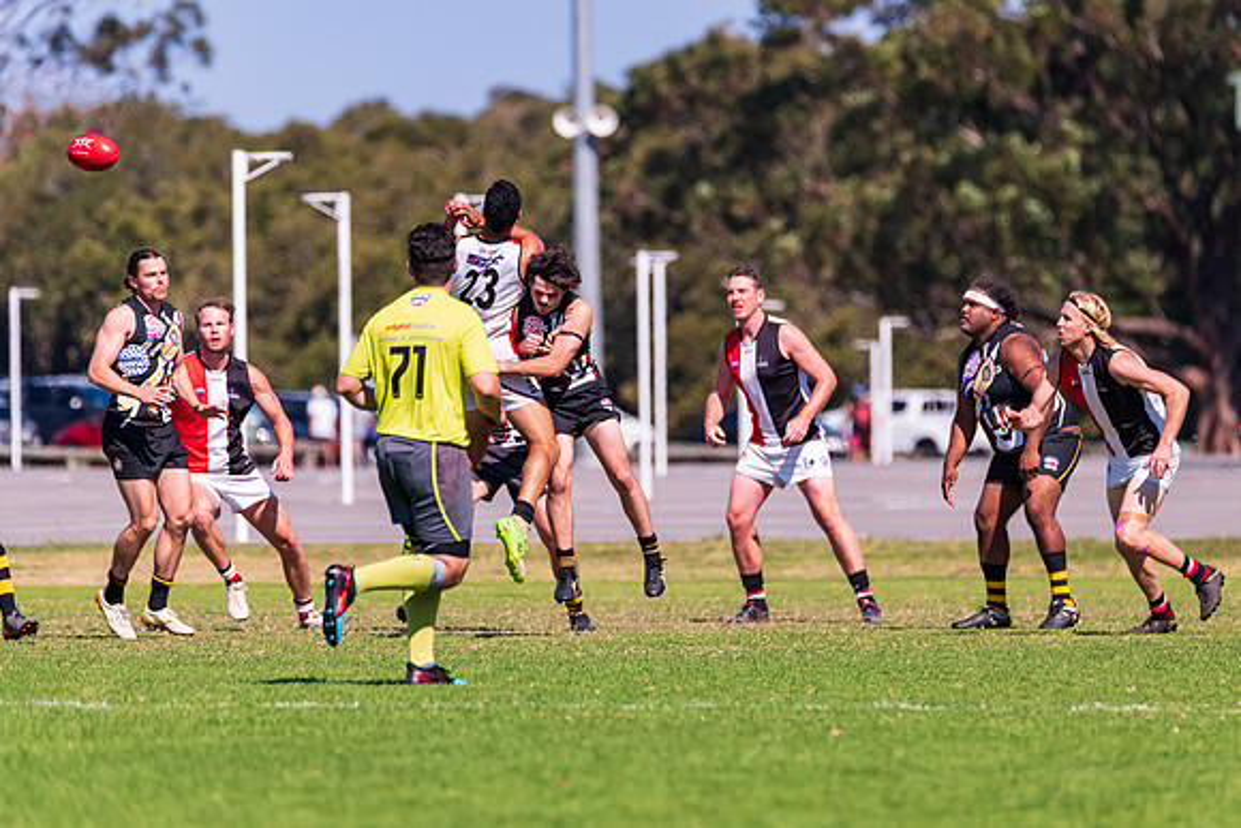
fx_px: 16528
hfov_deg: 4.3
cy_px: 394
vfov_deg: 2.9
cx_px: 650
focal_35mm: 479
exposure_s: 1/3200
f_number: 6.3
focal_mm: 420
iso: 800
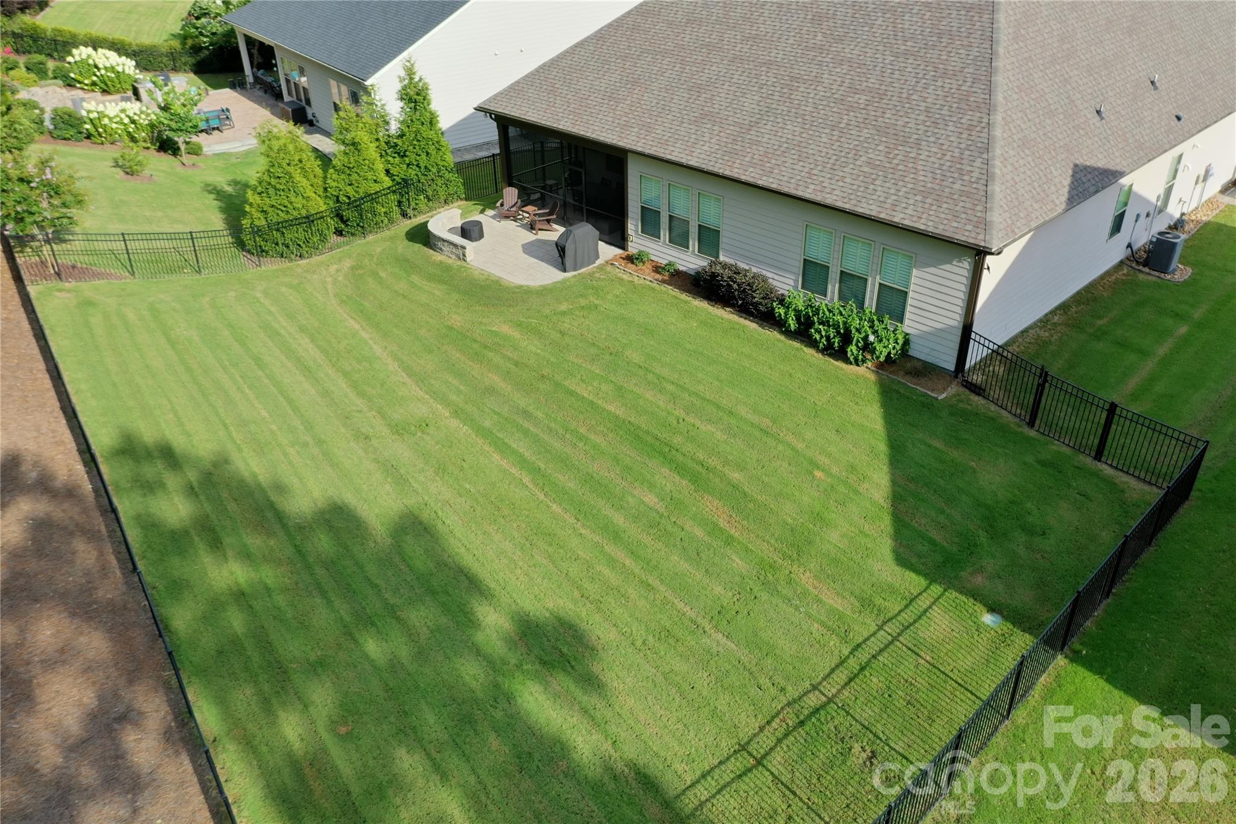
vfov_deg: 46.4
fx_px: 961
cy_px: 412
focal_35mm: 28
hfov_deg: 65.5
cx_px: 618
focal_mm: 10.26
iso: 100
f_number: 5
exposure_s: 1/320
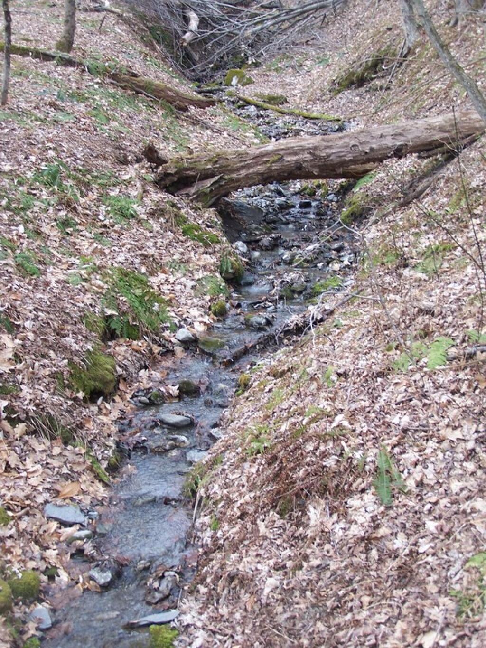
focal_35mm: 51
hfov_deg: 28.6
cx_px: 243
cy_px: 324
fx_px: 955
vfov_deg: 37.5
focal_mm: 8.5
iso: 80
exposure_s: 1/125
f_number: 3
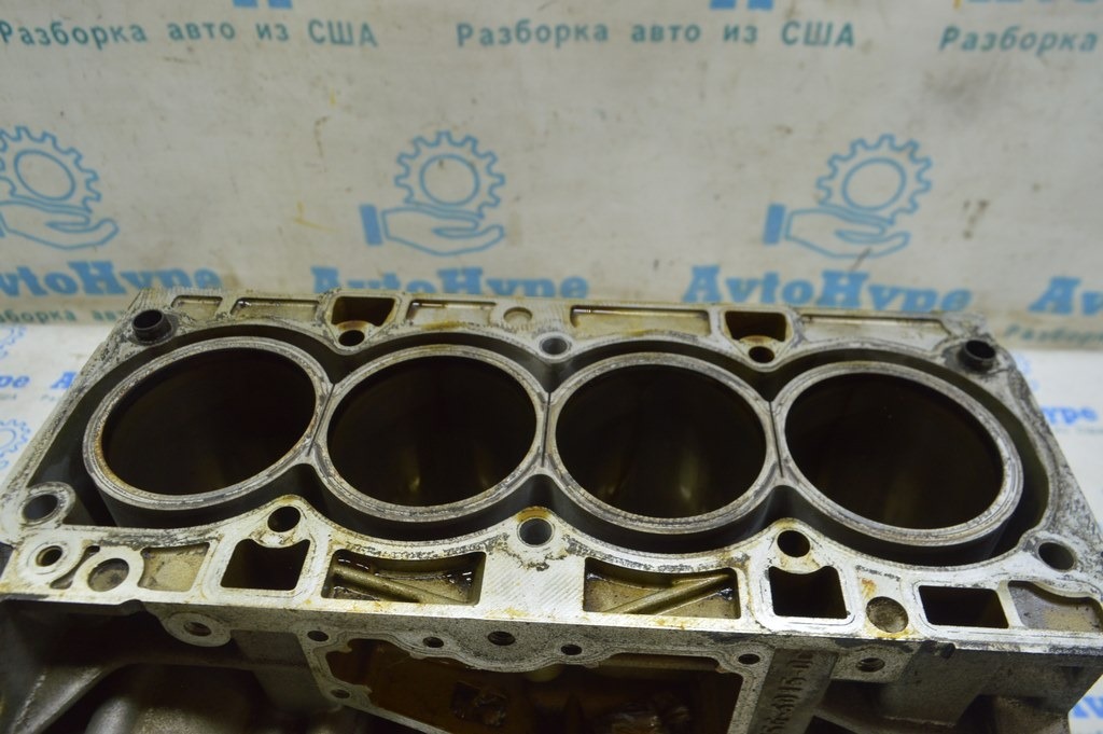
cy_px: 367
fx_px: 827
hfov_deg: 67.4
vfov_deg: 47.9
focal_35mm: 27
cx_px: 552
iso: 400
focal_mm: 18
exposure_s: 1/20
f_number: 5.6
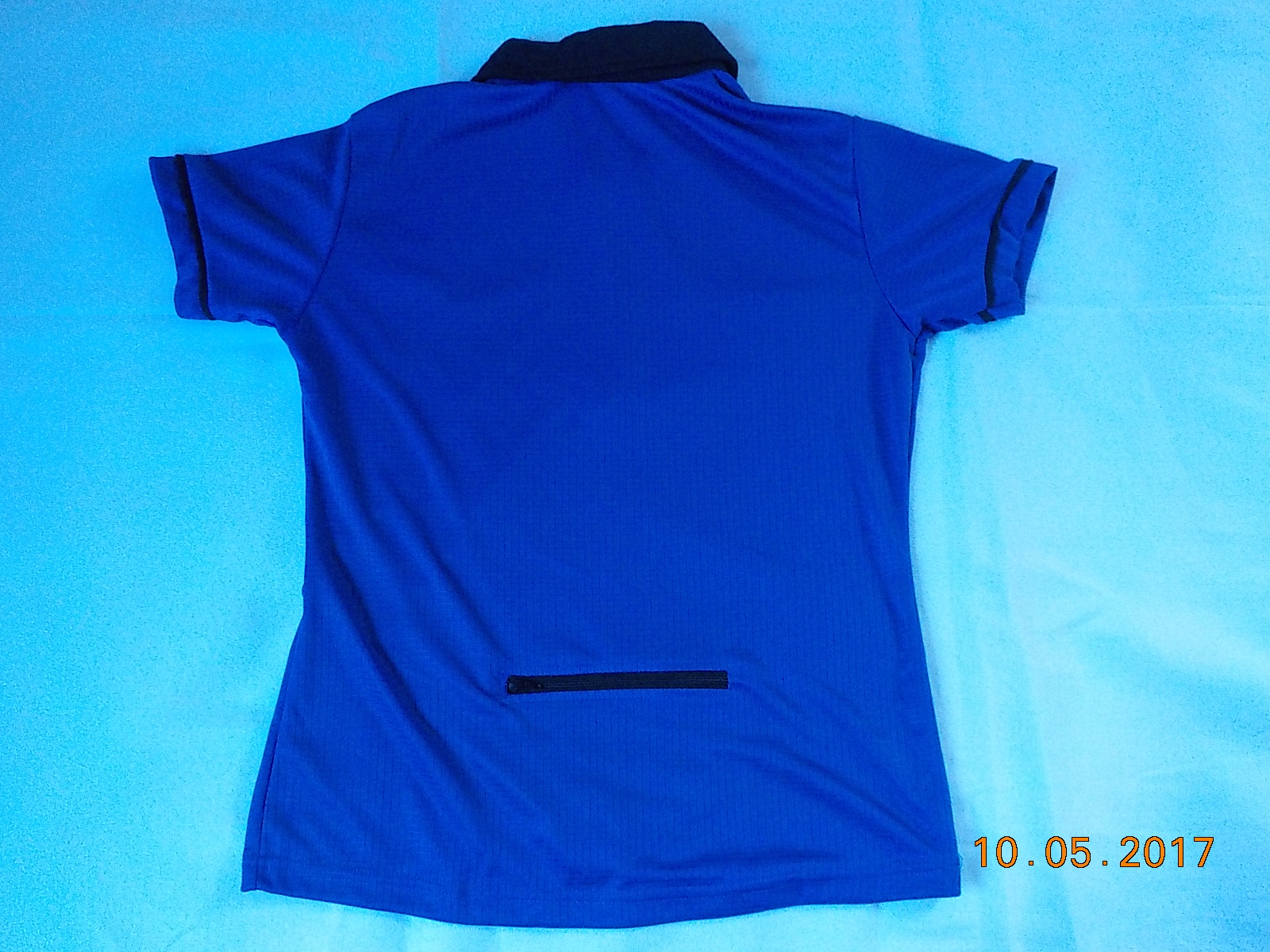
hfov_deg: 60.0
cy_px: 476
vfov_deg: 46.8
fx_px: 1101
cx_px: 635
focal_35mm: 30
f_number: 3.3
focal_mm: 4.1
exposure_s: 1/30
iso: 400
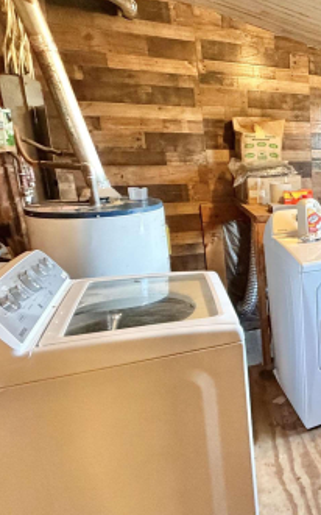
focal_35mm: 30
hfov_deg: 32.0
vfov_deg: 62.9
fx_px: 420
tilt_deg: -13.3
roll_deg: -1.0
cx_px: 415
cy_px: 247
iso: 800
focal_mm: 2.22
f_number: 2.2
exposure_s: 1/60
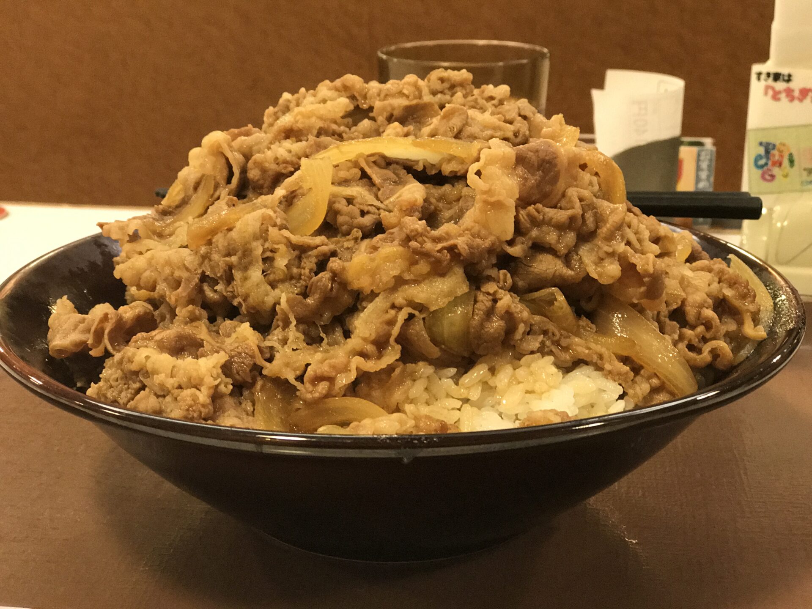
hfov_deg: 33.8
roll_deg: +0.4
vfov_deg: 25.7
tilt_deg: -17.3
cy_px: 304
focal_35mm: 57
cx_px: 406
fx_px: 1337
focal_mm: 6.6
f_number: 2.8
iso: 250
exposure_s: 1/50
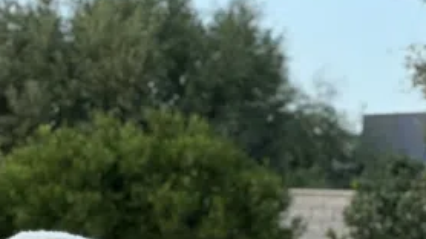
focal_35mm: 161
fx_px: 1818
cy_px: 342
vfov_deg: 7.4
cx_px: 202
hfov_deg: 13.4
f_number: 2.8
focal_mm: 9
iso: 160
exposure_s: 1/121
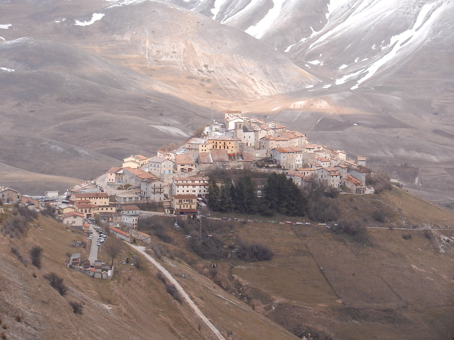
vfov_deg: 12.0
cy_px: 170
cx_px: 227
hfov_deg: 16.0
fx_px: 1613
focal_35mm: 123
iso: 160
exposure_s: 1/500
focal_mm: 22.2
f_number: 5.1
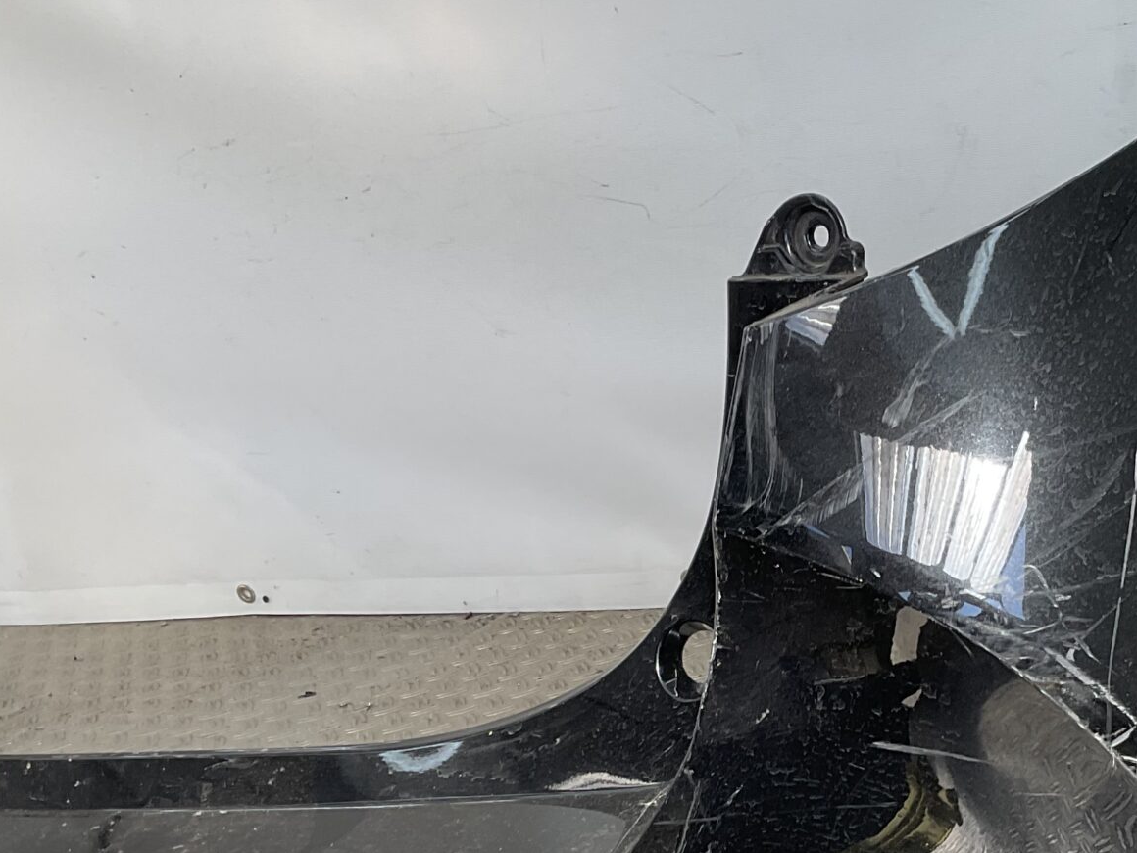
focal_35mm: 64
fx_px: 2102
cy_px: 668
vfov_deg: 22.7
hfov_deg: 29.5
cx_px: 936
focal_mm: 3
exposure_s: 1/287
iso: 16
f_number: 1.8
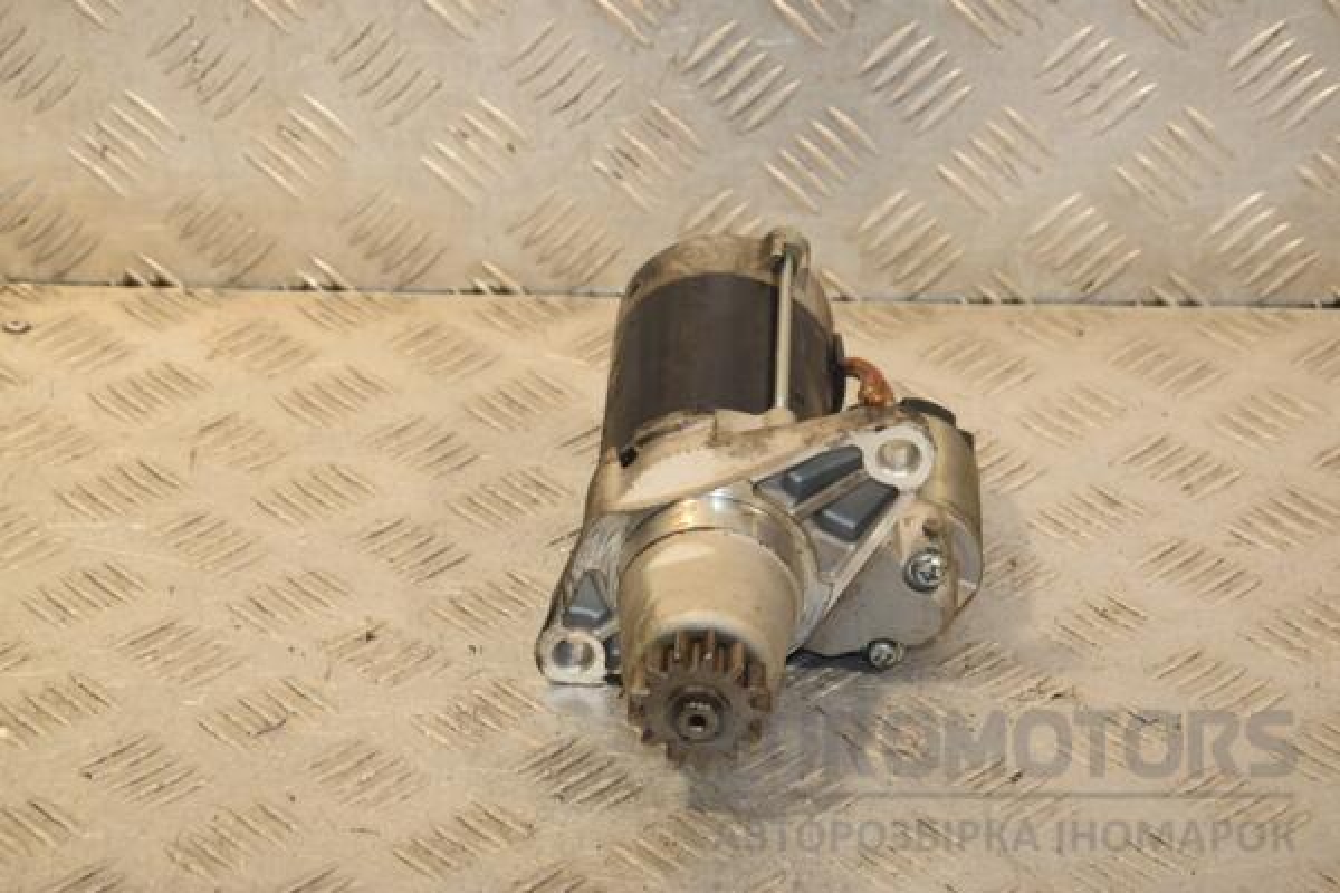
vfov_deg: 13.8
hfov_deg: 20.6
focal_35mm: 99
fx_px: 3685
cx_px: 670
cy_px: 446
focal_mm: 66
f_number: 7.1
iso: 800
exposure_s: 1/200
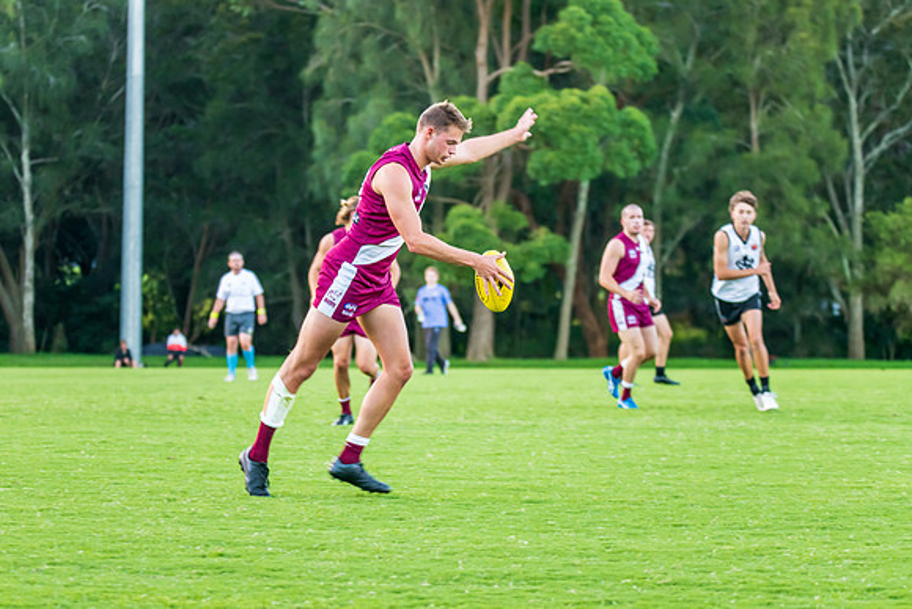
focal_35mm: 167
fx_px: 4225
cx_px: 405
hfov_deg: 12.3
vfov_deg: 8.2
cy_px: 270
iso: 1600
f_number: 5.6
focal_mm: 150
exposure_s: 1/250
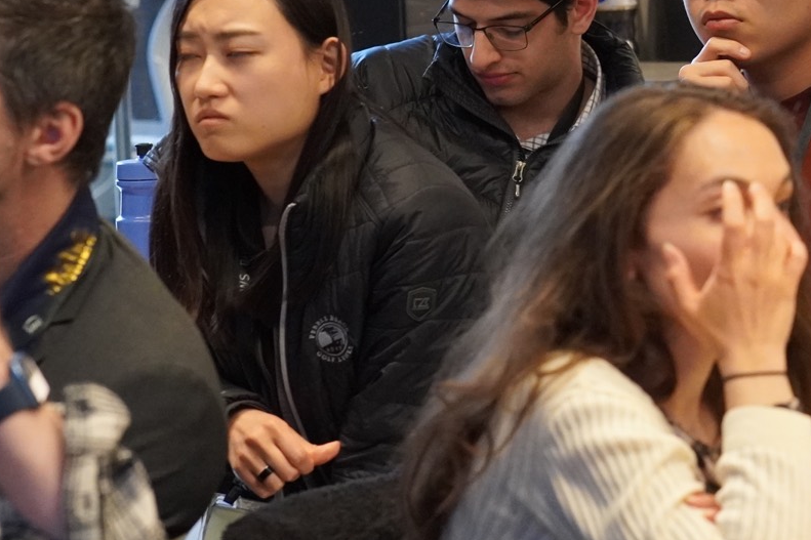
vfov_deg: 5.4
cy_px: 83
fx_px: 5769
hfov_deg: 8.0
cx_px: 764
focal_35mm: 256
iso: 3200
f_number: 4
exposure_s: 1/160
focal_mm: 75
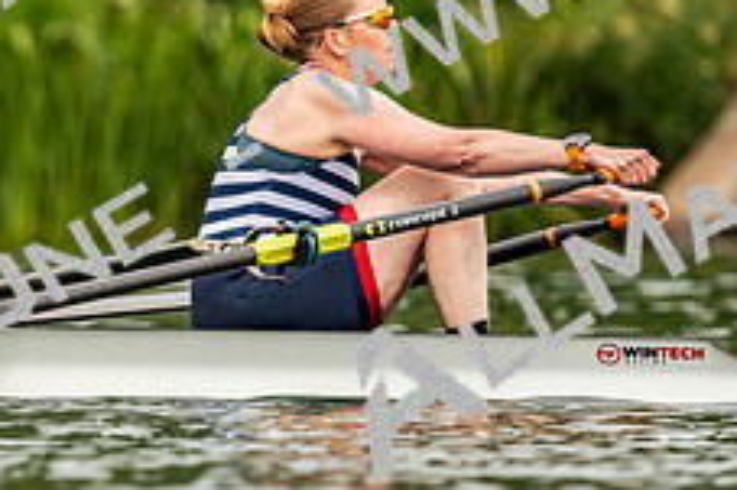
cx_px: 78
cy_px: 174
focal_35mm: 1533
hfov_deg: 1.3
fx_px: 31360
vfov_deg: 0.9
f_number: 6.3
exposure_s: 1/2000
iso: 500
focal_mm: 600
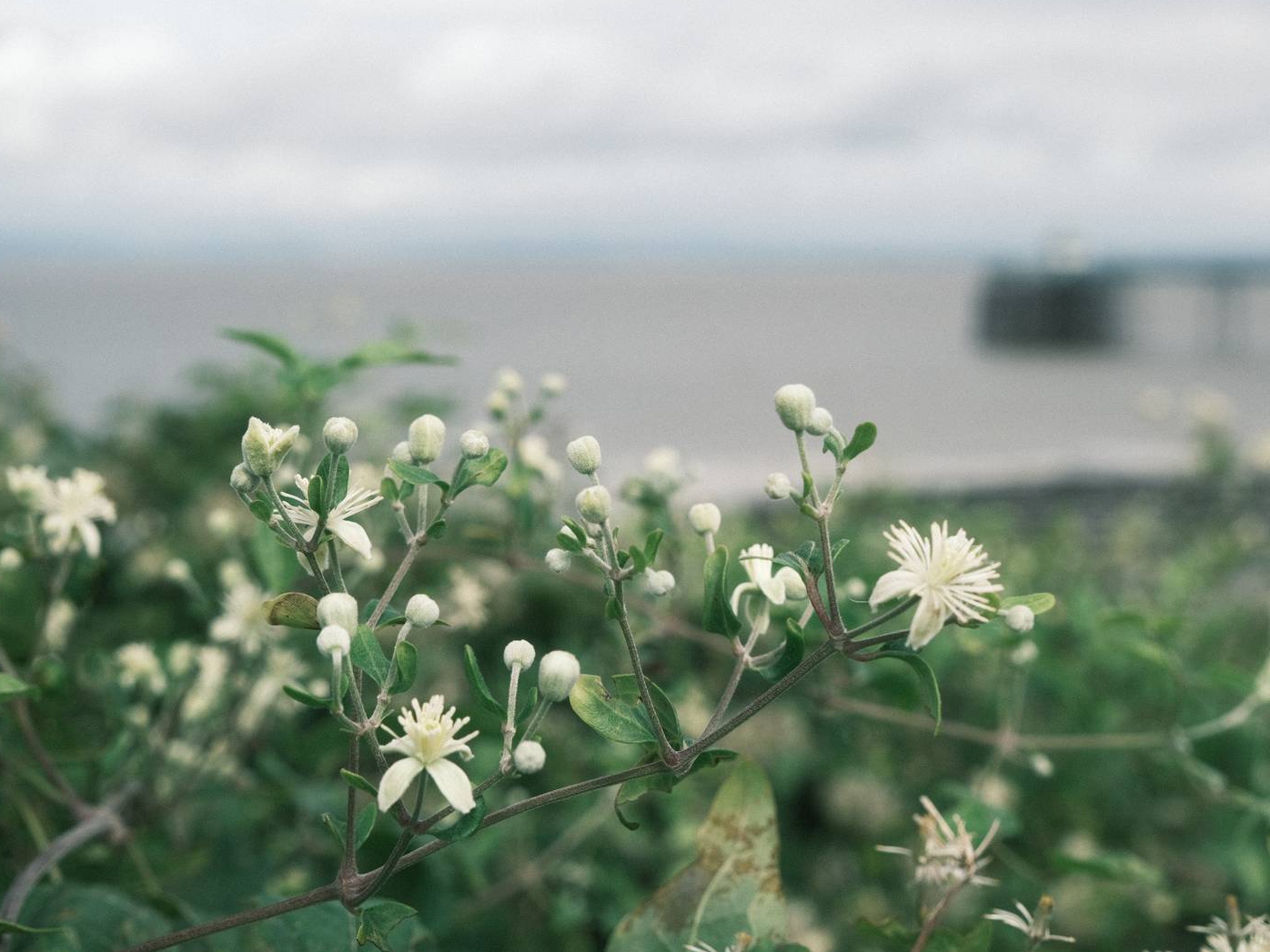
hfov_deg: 35.5
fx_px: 1981
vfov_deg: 27.0
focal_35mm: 54
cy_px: 475
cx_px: 702
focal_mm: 32.5
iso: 640
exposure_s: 1/3000
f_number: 5.6
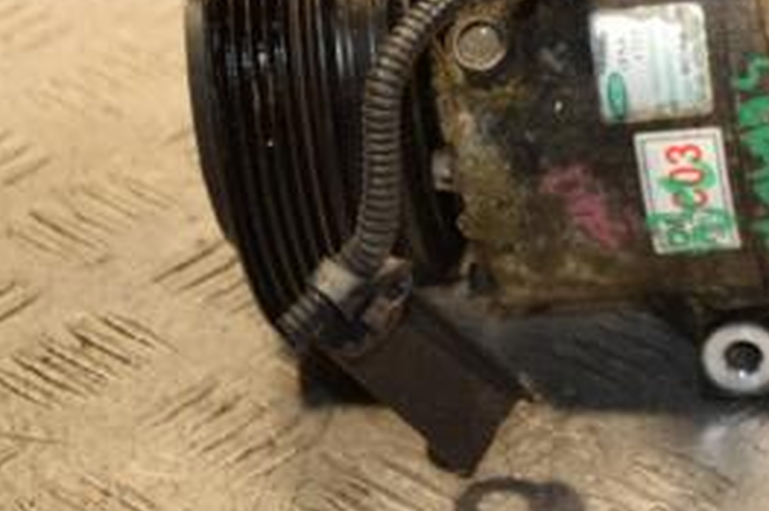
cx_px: 822
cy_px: -18
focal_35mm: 212
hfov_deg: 9.6
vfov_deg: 6.4
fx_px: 4526
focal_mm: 62
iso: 800
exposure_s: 1/125
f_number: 5.3
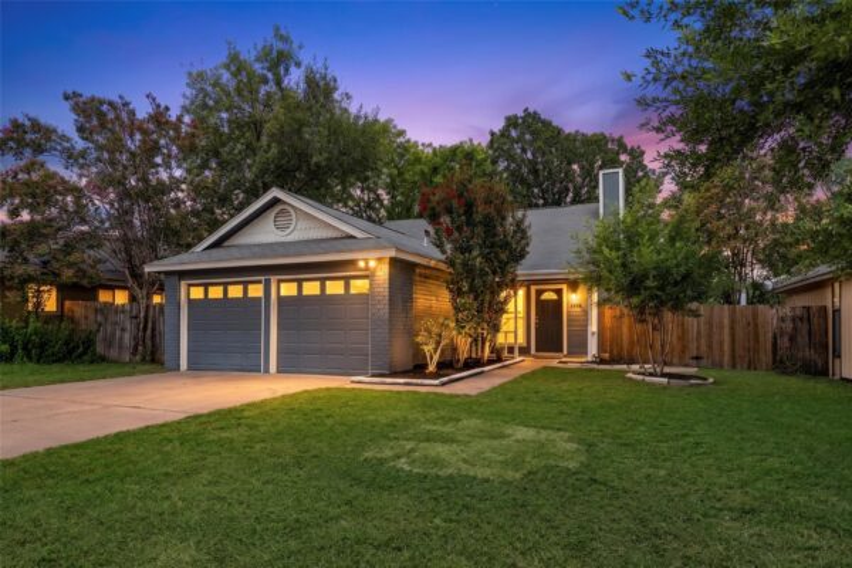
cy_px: 284
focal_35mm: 22
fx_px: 521
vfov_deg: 57.2
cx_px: 426
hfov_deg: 78.6
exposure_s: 1/125
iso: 200
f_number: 8
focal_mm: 22
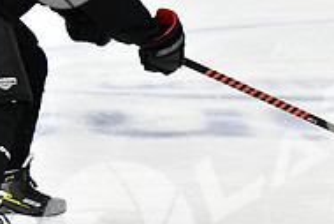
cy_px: 59
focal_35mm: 329
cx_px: 429
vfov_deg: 4.2
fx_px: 3055
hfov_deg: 6.2
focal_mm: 72
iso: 5000
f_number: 2.8
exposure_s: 1/1250
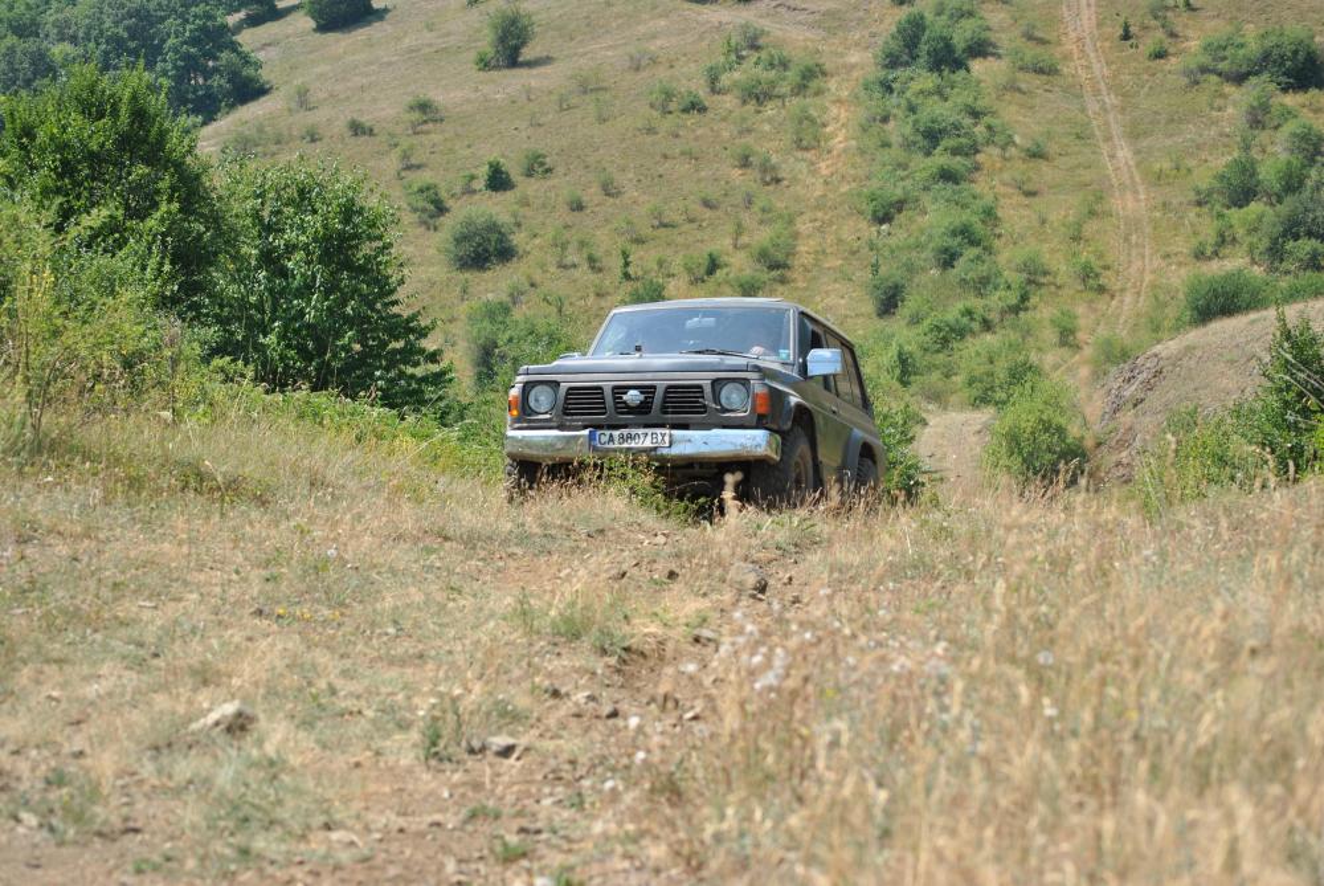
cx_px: 662
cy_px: 443
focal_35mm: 90
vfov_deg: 15.2
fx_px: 3313
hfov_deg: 22.6
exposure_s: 1/320
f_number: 5.6
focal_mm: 60
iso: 100
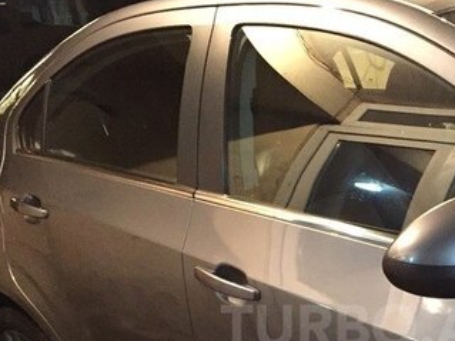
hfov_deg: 31.3
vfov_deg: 23.5
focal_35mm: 60
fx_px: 788
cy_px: 326
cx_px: 367
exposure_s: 1/17
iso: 400
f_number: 2.2
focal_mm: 4.15
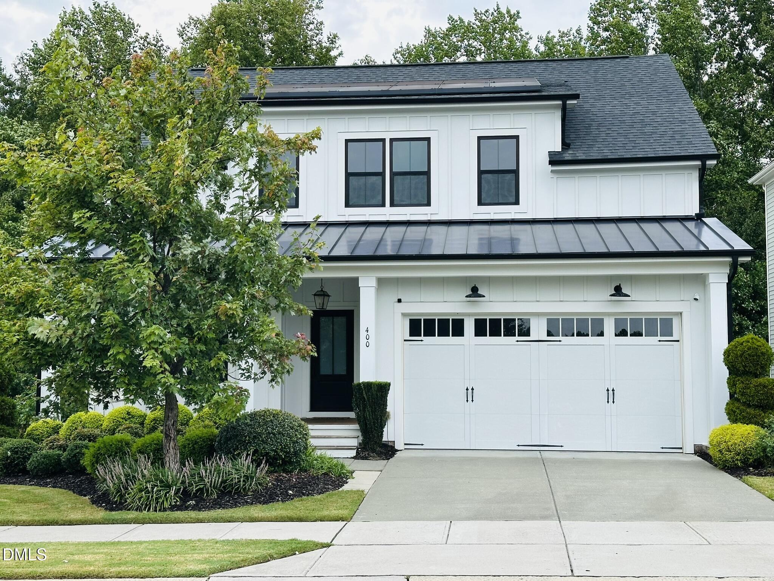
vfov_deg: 30.3
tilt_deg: +4.6
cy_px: 290
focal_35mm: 48
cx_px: 387
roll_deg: -0.4
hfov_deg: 39.7
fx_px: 1073
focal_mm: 6.86
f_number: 1.78
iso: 64
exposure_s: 1/1376
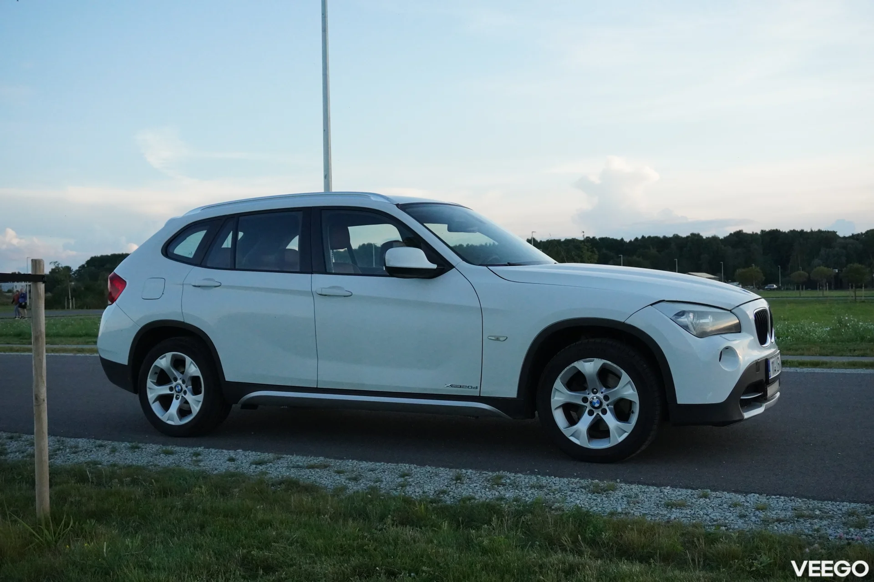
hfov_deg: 47.9
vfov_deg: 33.0
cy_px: 291
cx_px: 437
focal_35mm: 40
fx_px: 983
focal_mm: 27
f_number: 5.6
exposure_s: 1/4000
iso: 4000
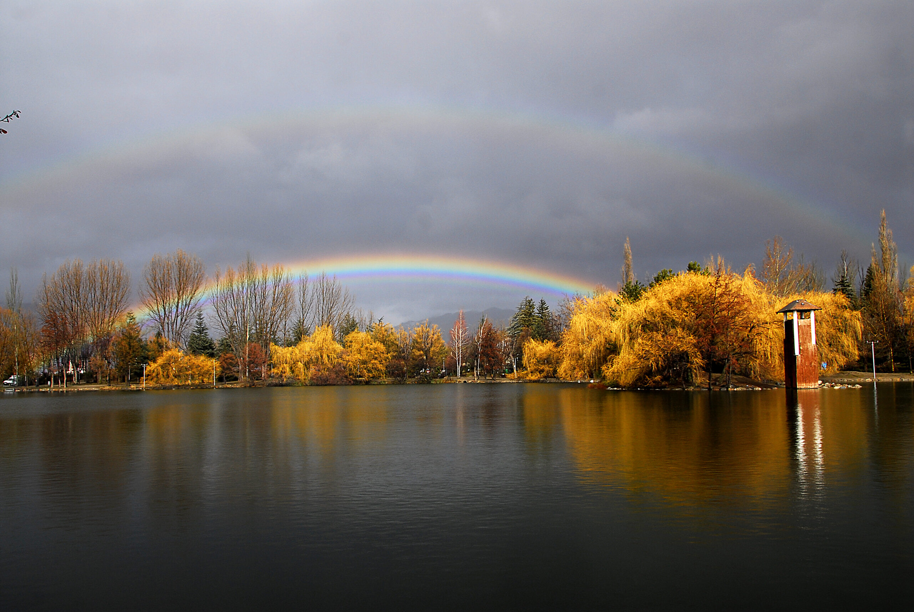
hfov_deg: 61.9
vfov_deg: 43.7
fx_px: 763
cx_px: 457
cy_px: 306
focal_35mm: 30
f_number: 8
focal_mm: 20
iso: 200
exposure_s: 1/400
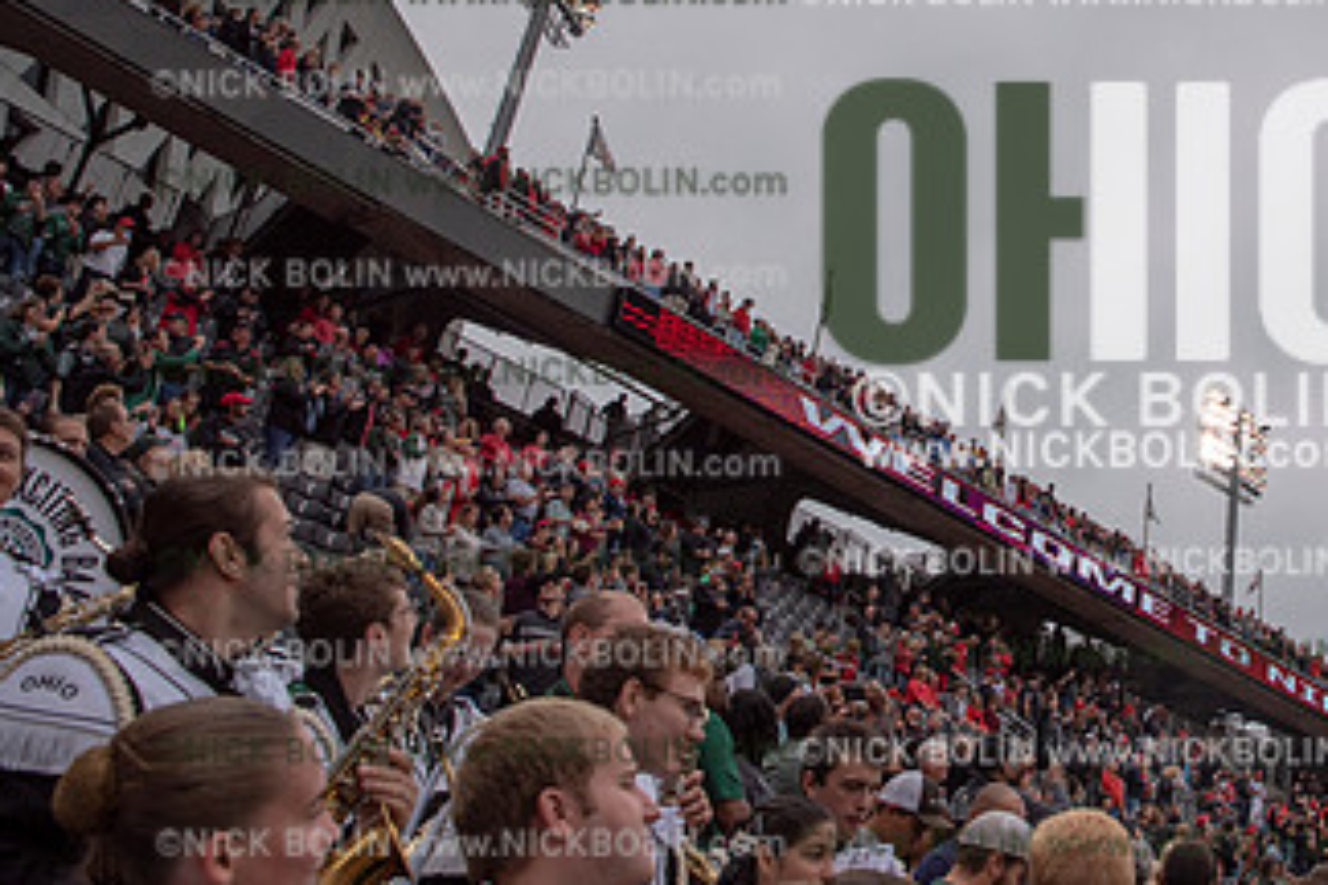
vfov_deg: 30.9
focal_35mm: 43
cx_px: 1111
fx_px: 1586
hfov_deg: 42.8
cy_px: 277
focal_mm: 24
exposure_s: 1/4000
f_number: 5
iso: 250
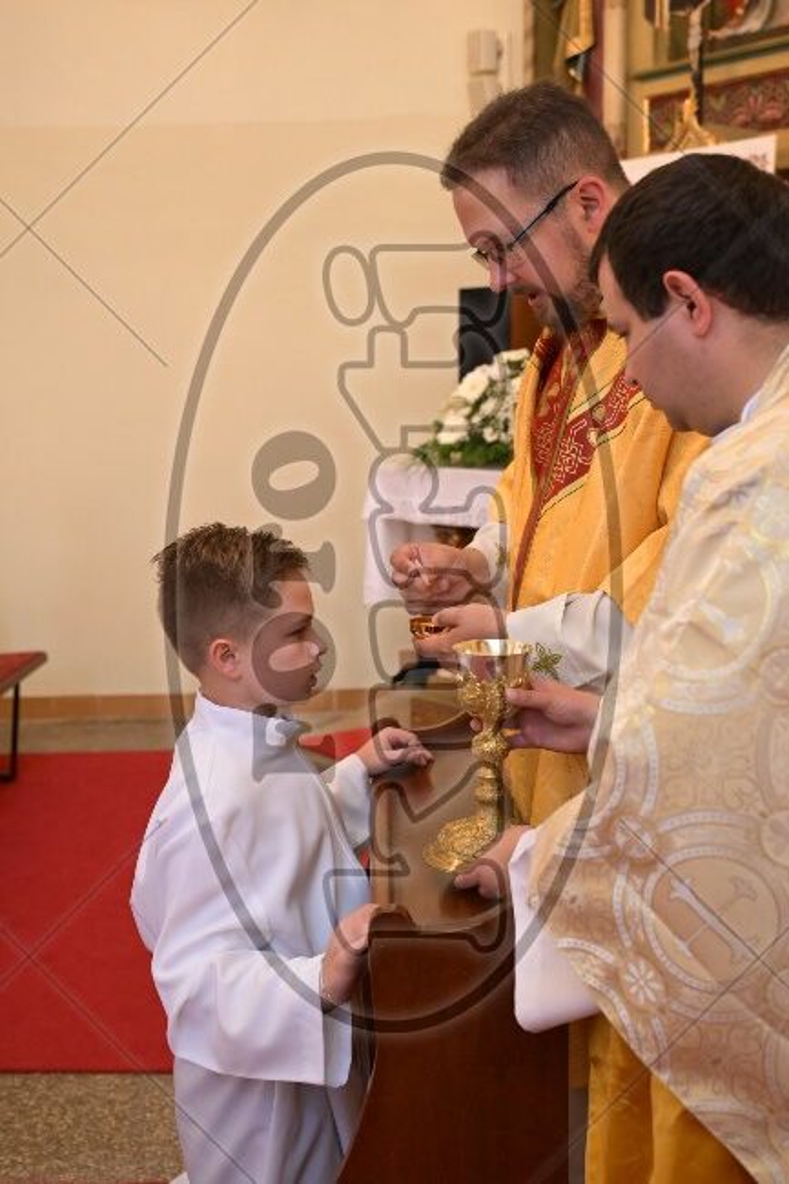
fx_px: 1316
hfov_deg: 33.4
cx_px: 394
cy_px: 592
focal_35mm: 40
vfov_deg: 48.5
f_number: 4
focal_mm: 40
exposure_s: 1/125
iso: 5000
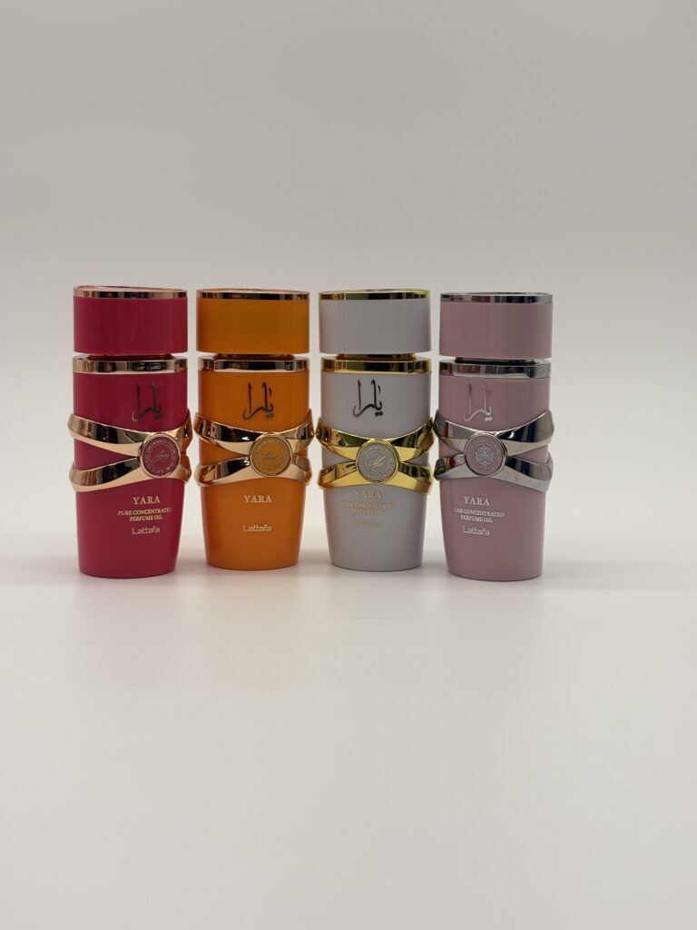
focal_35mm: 52
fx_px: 1396
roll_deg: -0.3
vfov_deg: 36.8
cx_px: 348
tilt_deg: -7.6
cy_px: 465
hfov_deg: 28.0
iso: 32
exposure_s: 1/654
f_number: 1.6
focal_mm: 5.96
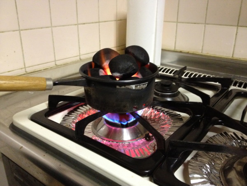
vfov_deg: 40.7
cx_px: 124
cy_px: 93
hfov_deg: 52.6
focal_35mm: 35
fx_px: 250
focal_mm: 4.28
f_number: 2.4
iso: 400
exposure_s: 1/15
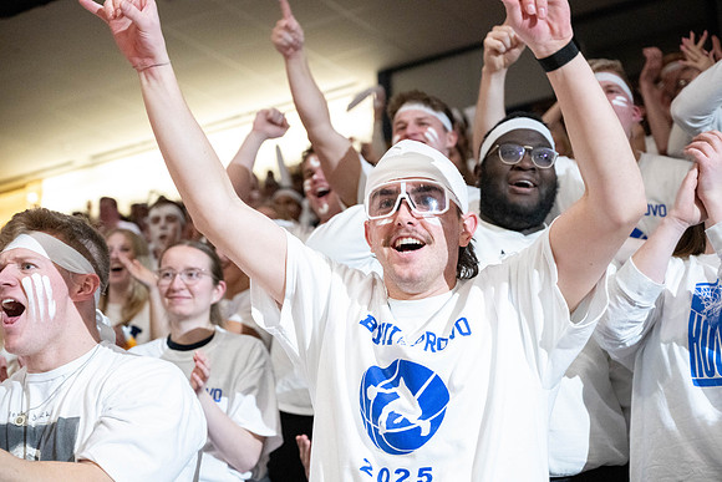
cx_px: 361
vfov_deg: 21.9
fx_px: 1244
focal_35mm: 62
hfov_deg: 32.4
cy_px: 241
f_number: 4
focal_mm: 62
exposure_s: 1/500
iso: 10000
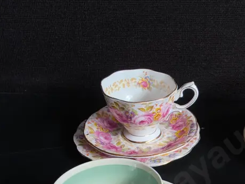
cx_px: 205
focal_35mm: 60
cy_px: 166
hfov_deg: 31.2
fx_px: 425
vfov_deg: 23.8
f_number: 2
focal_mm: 2.87
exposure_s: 1/126
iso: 32
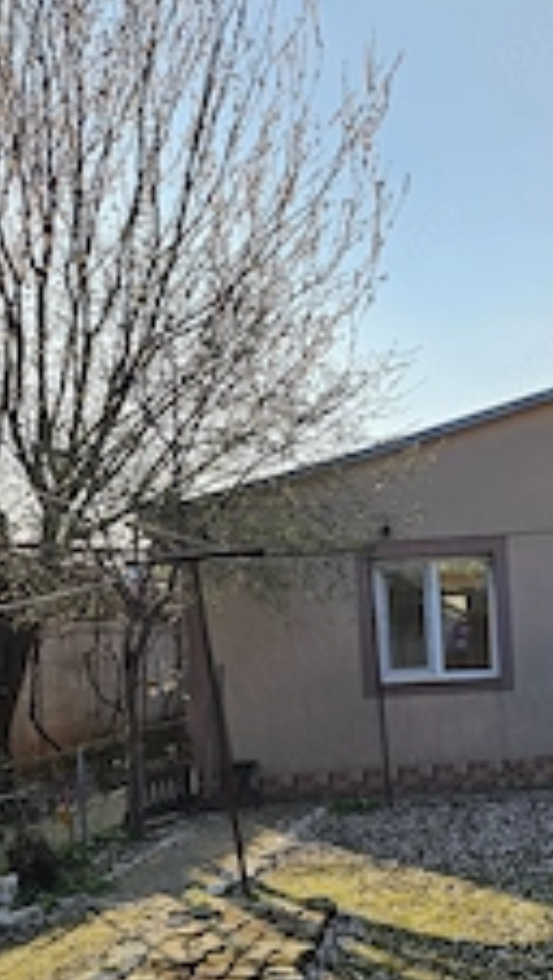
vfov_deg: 43.5
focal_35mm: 46
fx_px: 1197
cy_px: 704
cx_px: 467
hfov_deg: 25.4
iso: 50
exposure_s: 1/2643
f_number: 1.8
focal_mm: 5
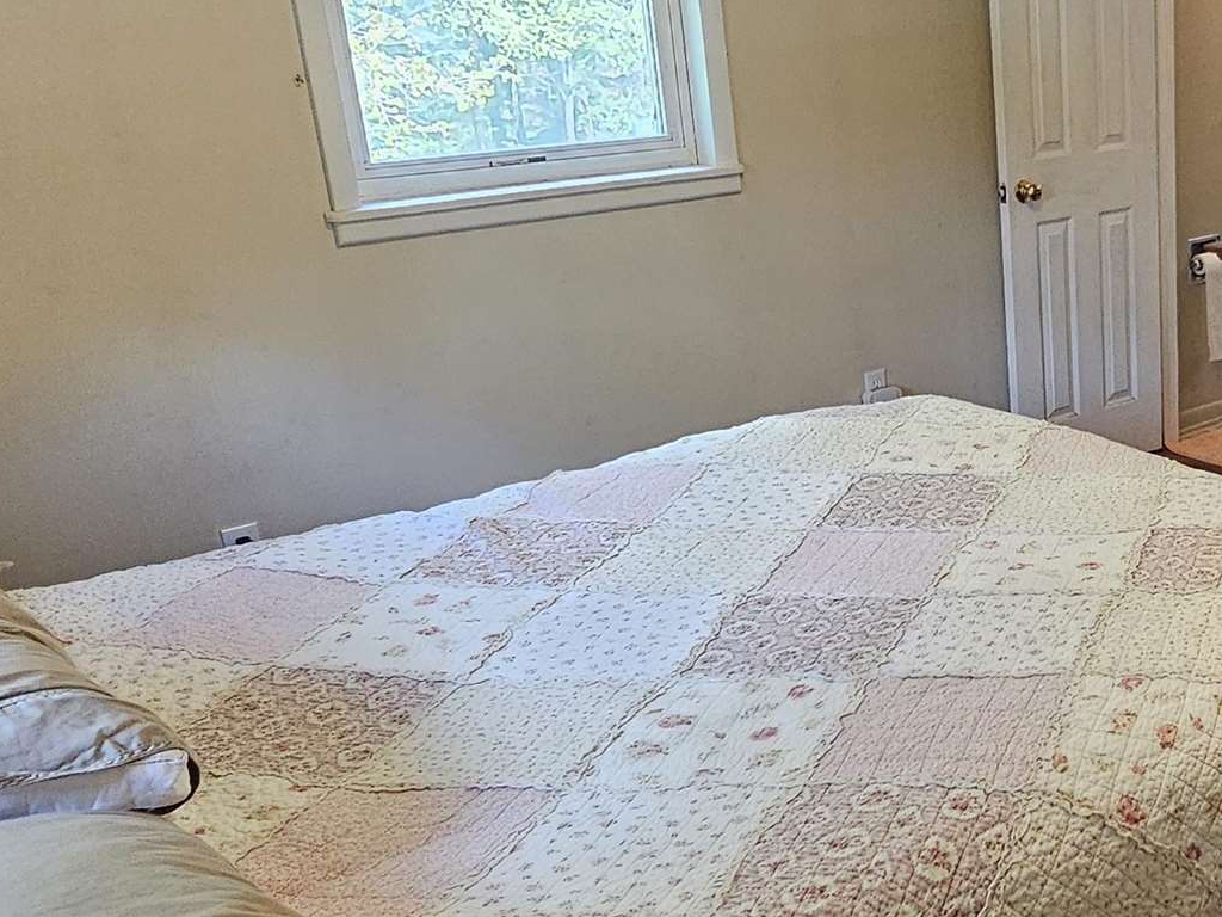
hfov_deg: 43.8
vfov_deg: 36.8
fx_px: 1377
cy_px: 517
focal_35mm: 39
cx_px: 1091
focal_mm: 2.2
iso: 320
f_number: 2.2
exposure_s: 1/60
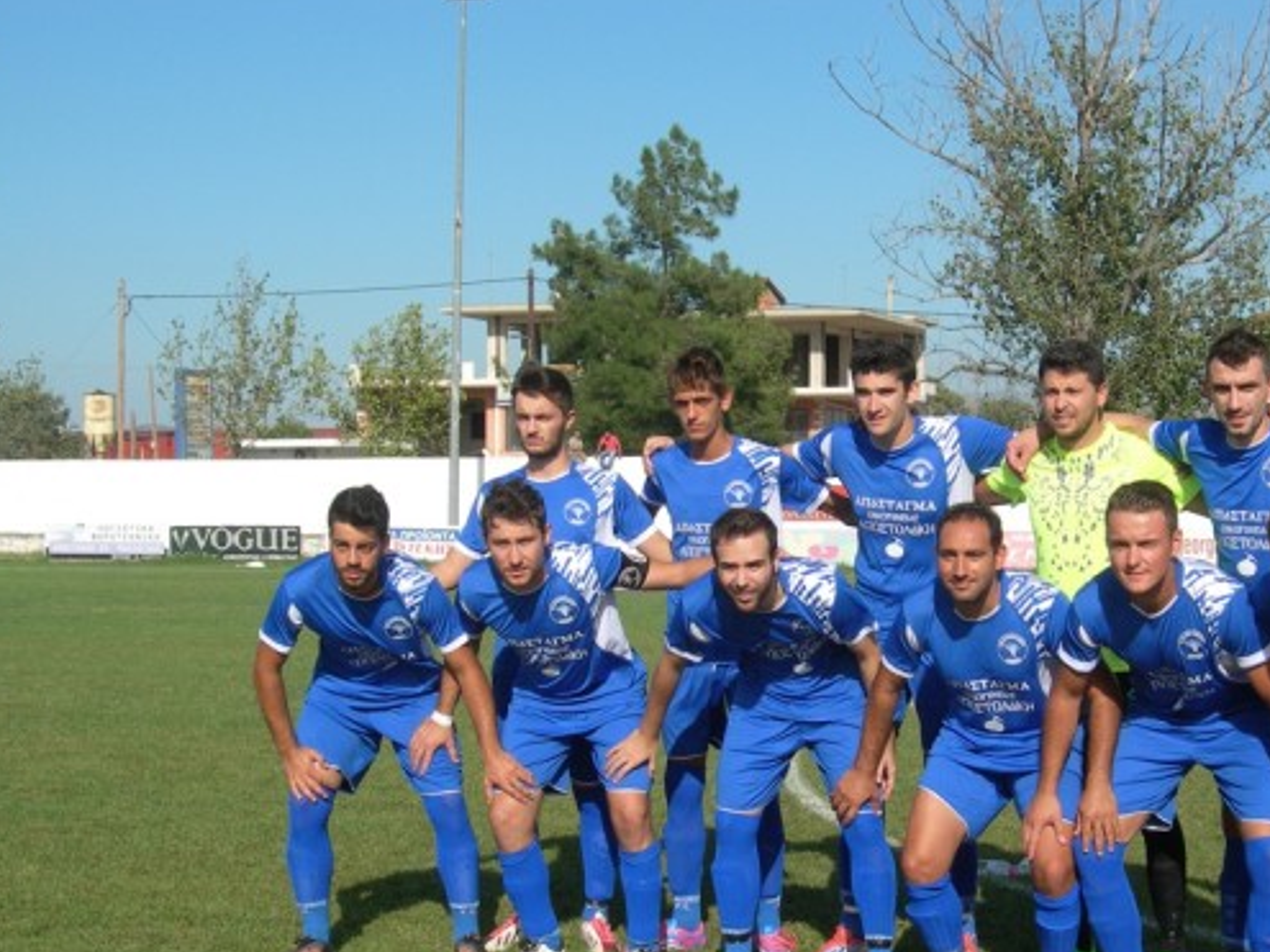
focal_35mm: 68
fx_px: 2494
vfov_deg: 21.5
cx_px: 816
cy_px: 624
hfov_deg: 28.4
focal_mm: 10.6
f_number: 5.4
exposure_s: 1/482
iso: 50
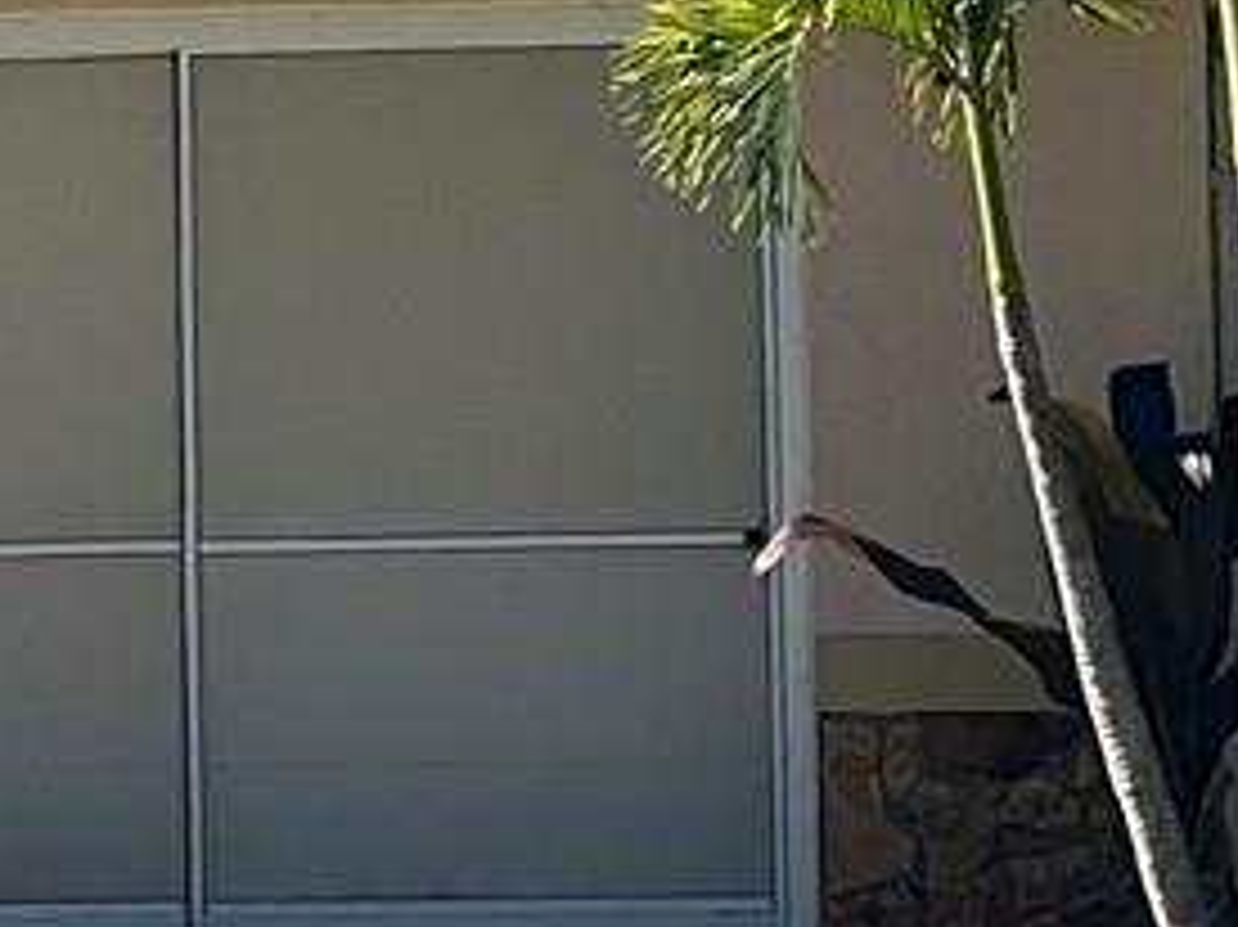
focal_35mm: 448
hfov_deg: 4.3
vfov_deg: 3.3
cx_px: -1958
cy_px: 360
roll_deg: +0.8
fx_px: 16015
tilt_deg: +2.4
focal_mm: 9
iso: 32
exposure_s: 1/589
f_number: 2.8
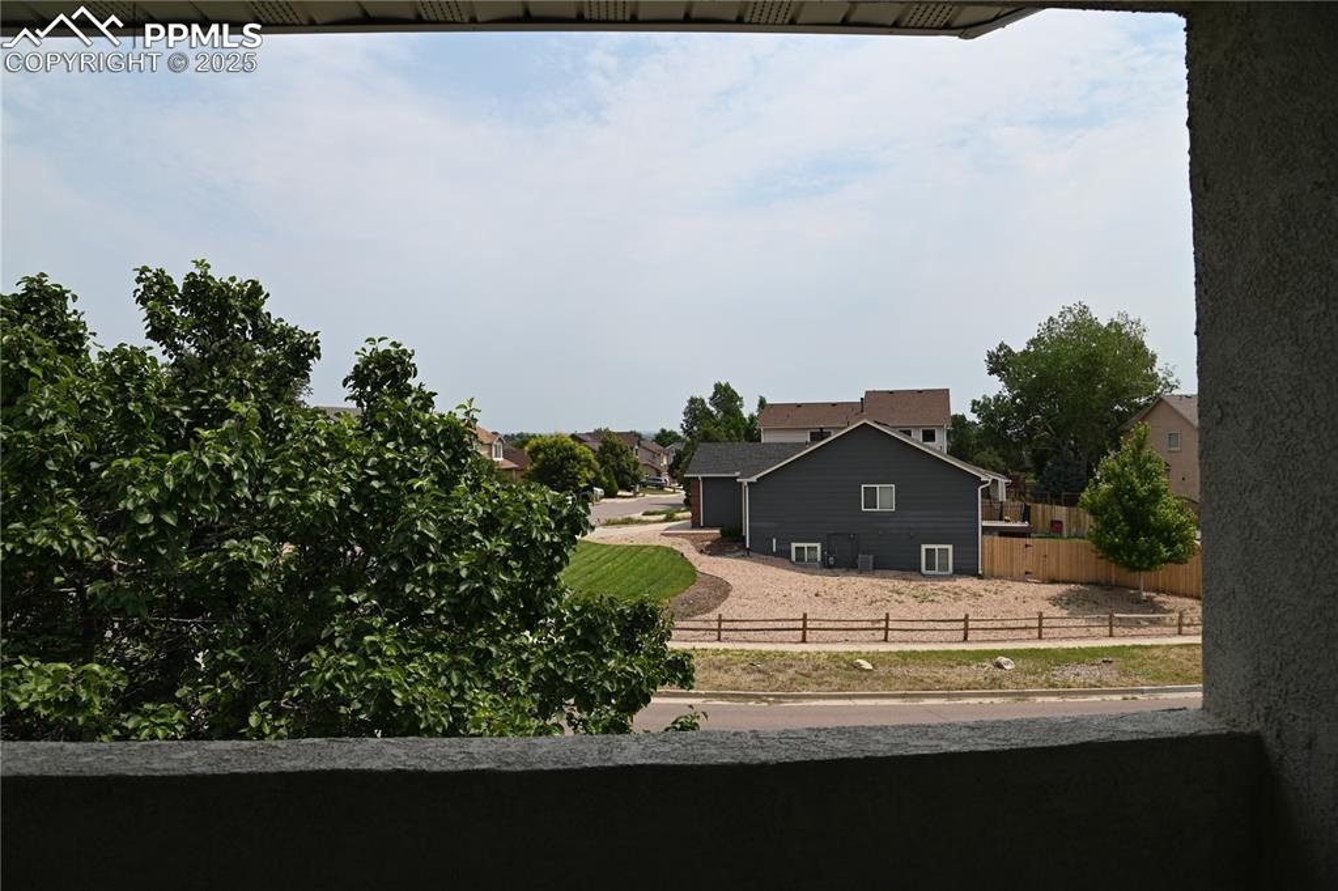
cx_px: 669
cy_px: 446
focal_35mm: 24
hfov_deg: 73.8
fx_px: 892
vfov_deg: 53.1
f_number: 8
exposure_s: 1/500
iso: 100
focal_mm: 24
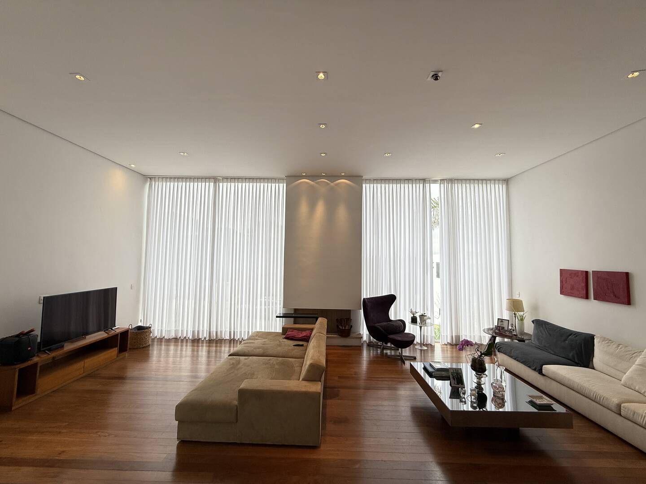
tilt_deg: +4.5
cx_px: 323
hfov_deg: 102.1
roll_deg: -1.2
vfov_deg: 85.7
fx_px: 261
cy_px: 242
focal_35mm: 14
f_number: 2.2
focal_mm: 2.22
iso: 64
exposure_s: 1/121
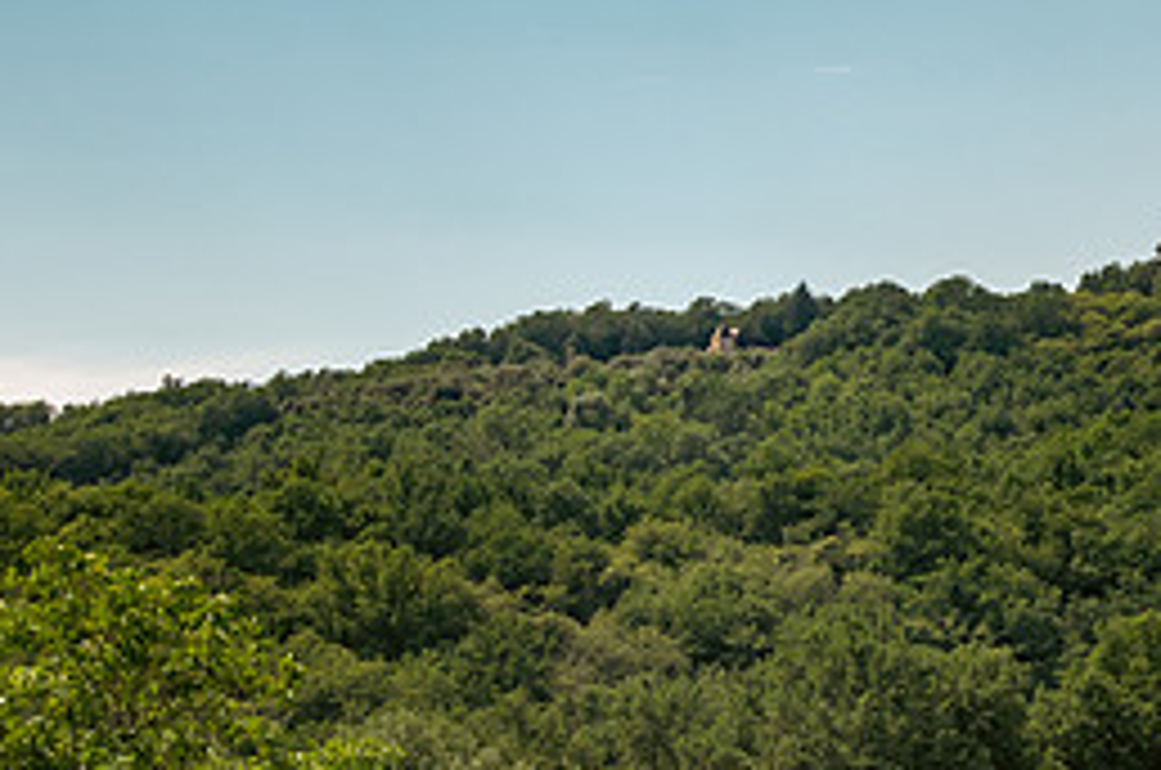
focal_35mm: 130
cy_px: 325
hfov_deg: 15.7
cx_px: 989
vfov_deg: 10.5
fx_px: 4185
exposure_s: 1/250
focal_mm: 35
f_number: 10
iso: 320
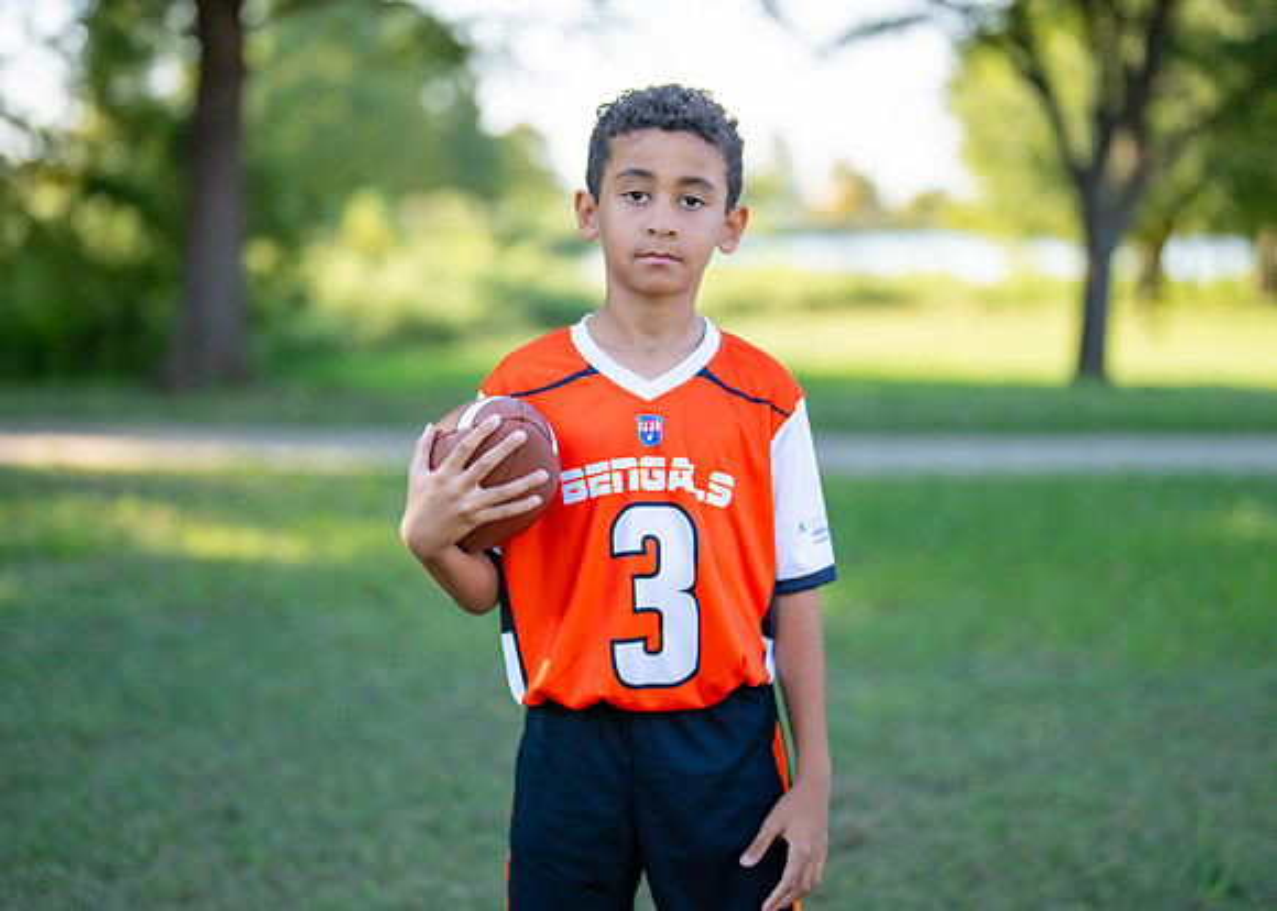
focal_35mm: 65
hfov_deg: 30.1
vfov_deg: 21.8
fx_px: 2372
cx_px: 642
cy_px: 440
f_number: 1.2
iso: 100
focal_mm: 50
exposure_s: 1/1600
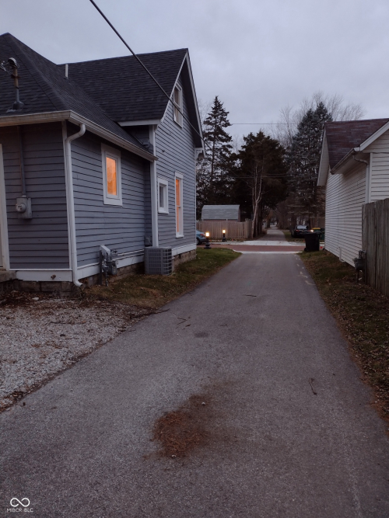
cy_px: 259
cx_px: 194
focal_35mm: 27
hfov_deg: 51.3
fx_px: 405
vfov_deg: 65.3
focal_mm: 4.71
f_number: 1.7
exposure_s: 1/40
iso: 184
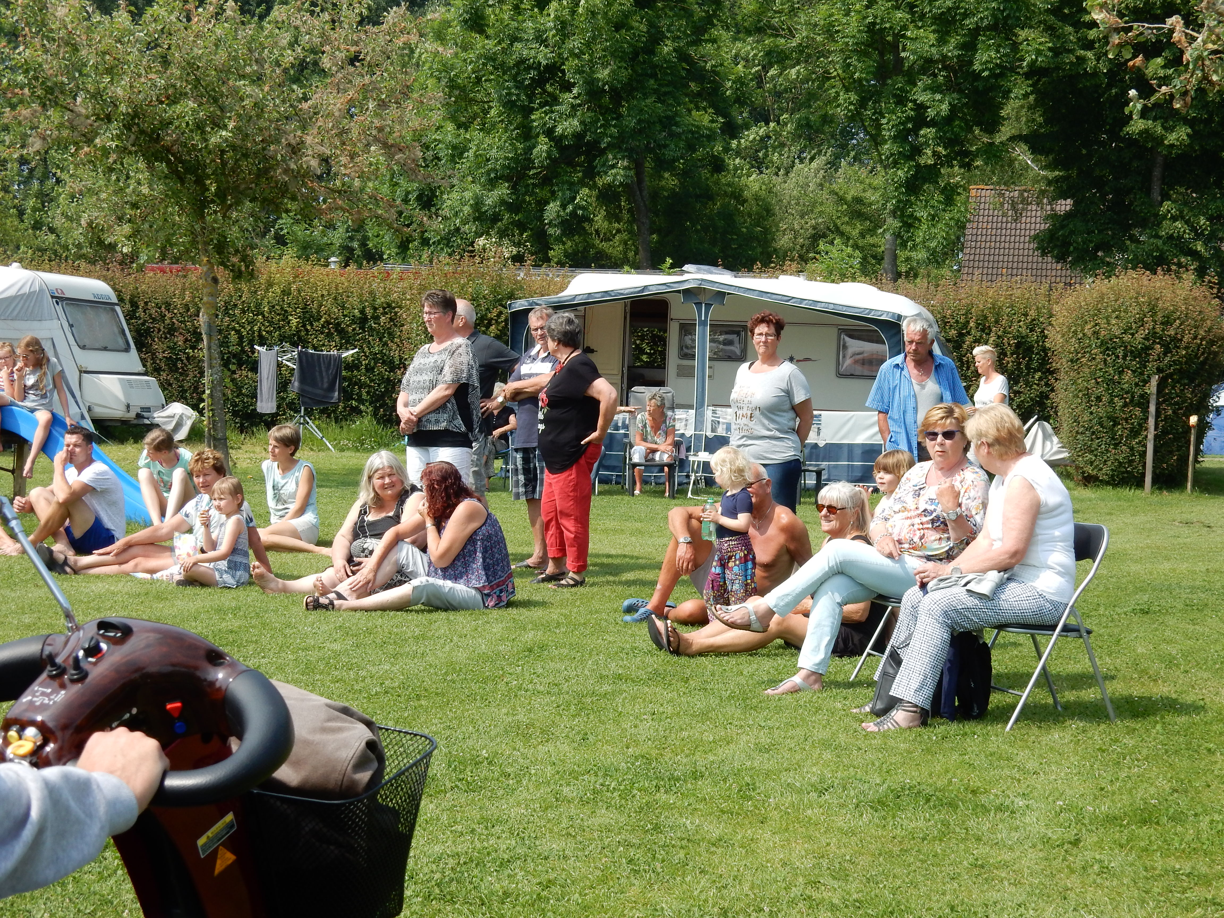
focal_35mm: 60
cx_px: 612
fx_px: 2122
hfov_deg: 32.2
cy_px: 459
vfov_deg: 24.4
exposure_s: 1/500
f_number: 4.5
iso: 125
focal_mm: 10.7
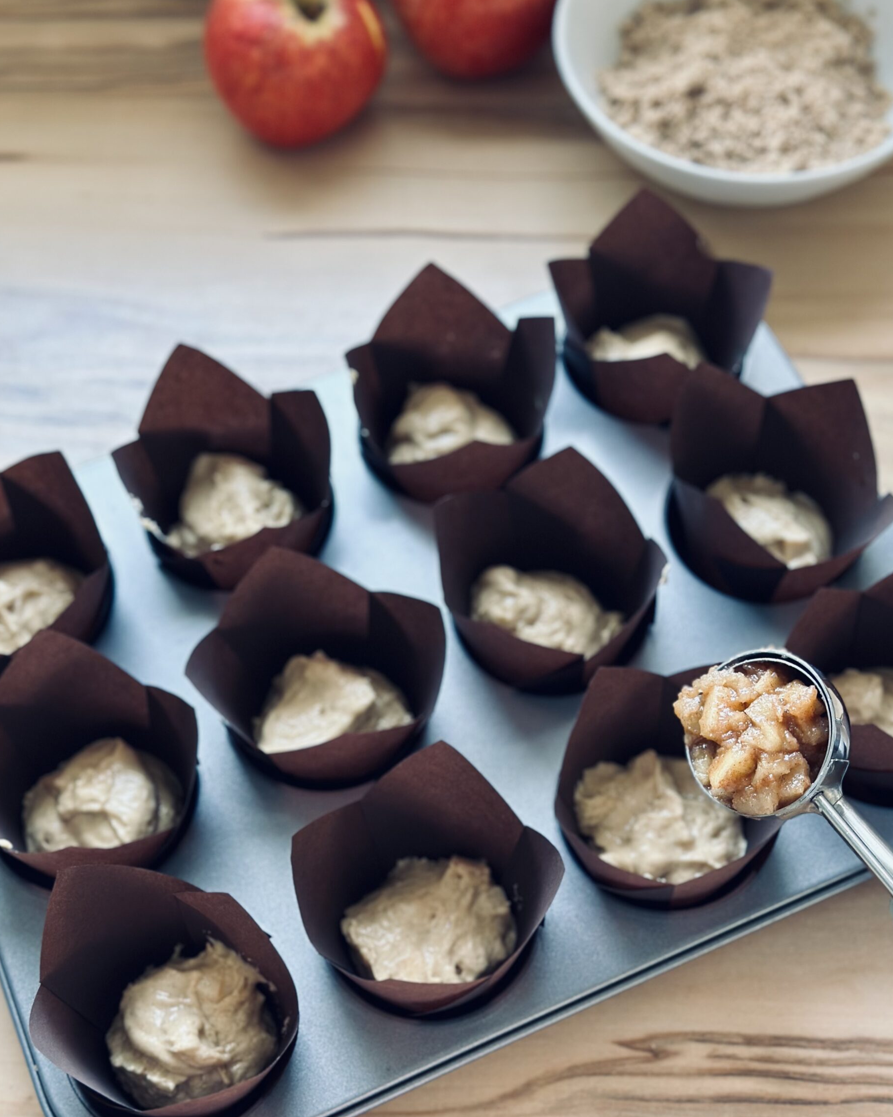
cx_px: 445
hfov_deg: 28.6
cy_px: 601
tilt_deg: -59.9
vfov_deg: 35.3
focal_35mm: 53
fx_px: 1751
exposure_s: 1/60
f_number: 1.78
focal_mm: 6.86
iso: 125
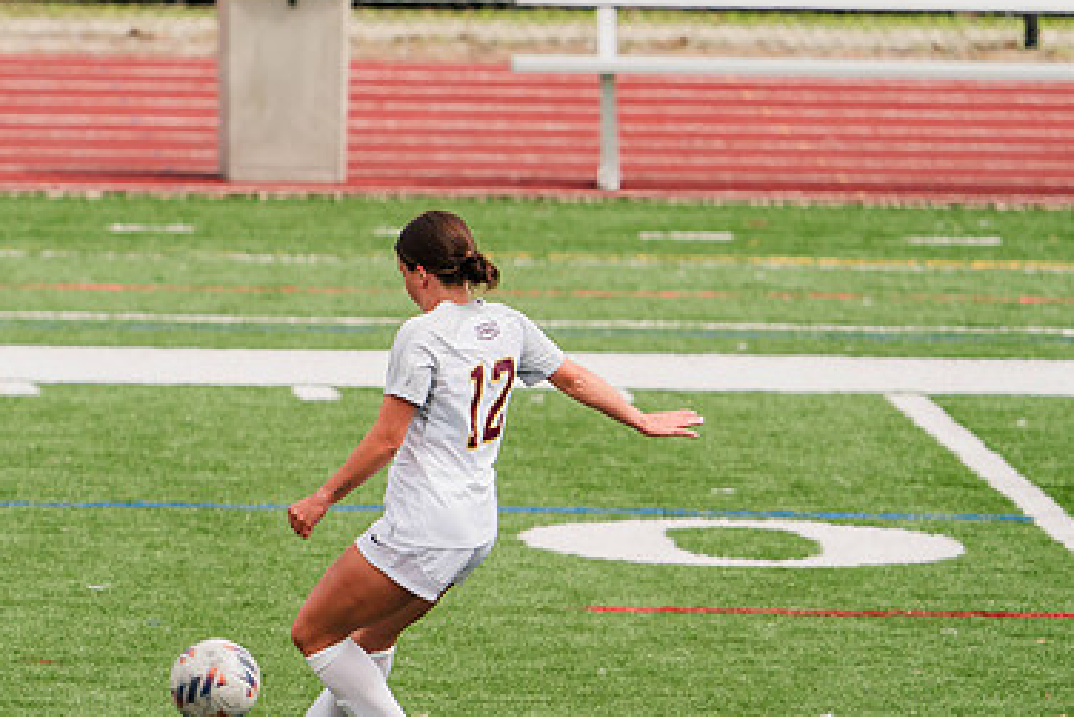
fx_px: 24233
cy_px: 567
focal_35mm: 812
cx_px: 248
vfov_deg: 1.7
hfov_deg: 2.5
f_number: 6.3
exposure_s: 1/1600
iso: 400
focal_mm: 441
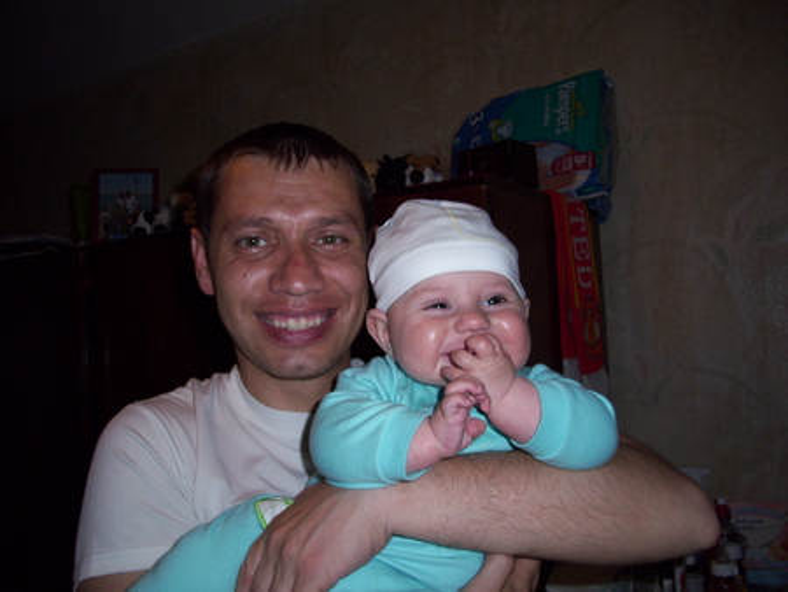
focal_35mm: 34
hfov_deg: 53.9
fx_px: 774
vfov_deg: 41.8
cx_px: 394
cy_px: 296
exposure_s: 1/40
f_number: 2.9
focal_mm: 5.7
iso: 80
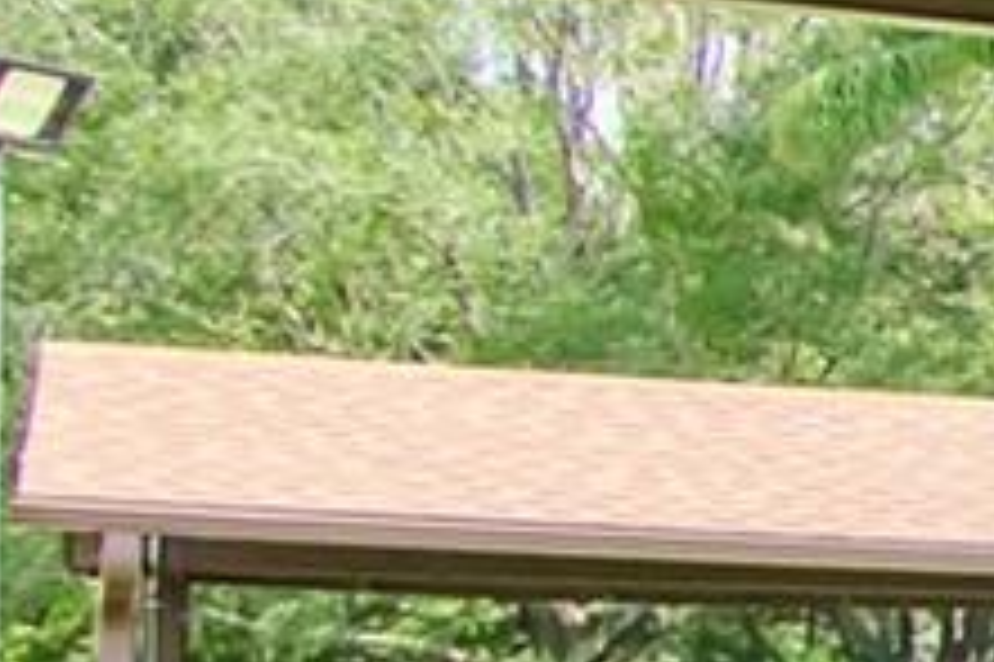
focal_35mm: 120
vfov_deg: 11.4
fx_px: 3300
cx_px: 3337
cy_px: 545
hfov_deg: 9.9
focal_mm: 11
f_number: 5
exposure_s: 1/1250
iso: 640
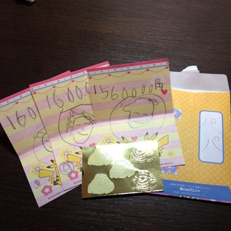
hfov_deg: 39.9
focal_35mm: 42
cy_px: 116
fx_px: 317
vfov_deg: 40.0
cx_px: 134
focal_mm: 4.28
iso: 50
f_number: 2.4
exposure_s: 1/20
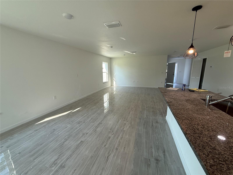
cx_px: 116
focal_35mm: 14
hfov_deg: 102.1
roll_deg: +1.2
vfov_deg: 85.7
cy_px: 88
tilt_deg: -9.6
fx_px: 94
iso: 100
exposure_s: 1/120
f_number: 2.2
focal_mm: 2.22
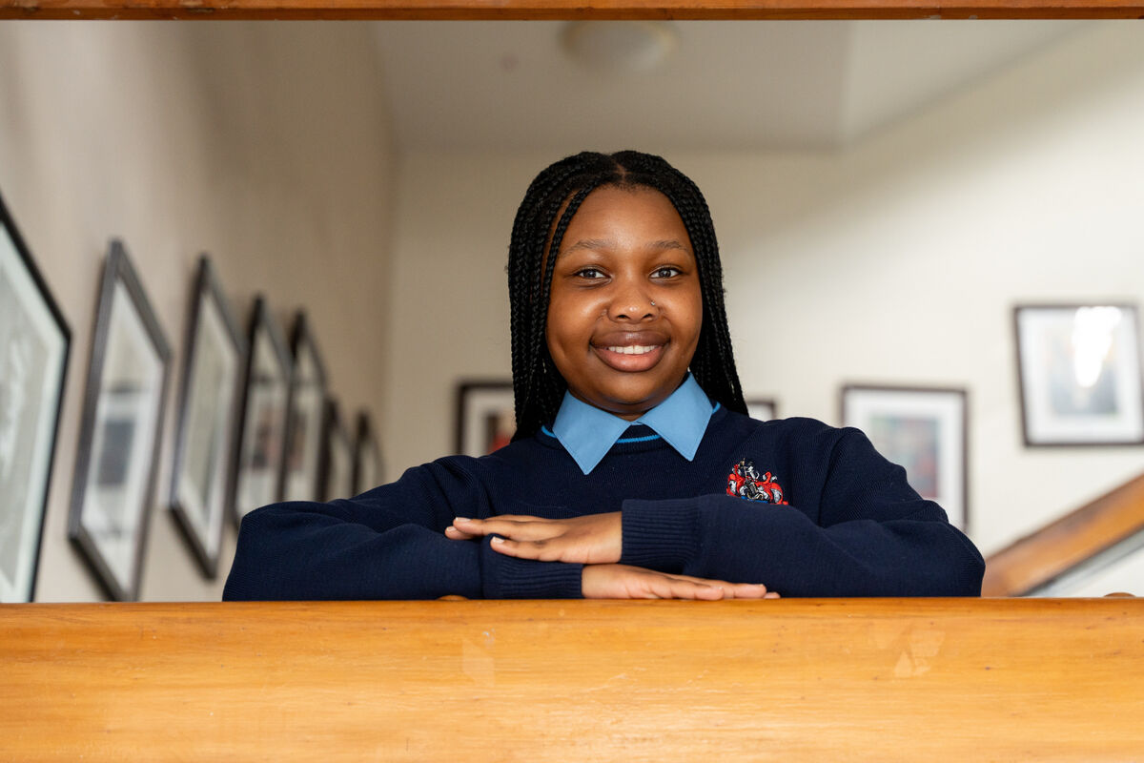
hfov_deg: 33.4
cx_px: 572
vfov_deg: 22.6
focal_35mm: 60
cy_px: 382
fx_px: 1907
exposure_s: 1/250
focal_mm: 60
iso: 2000
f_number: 2.8
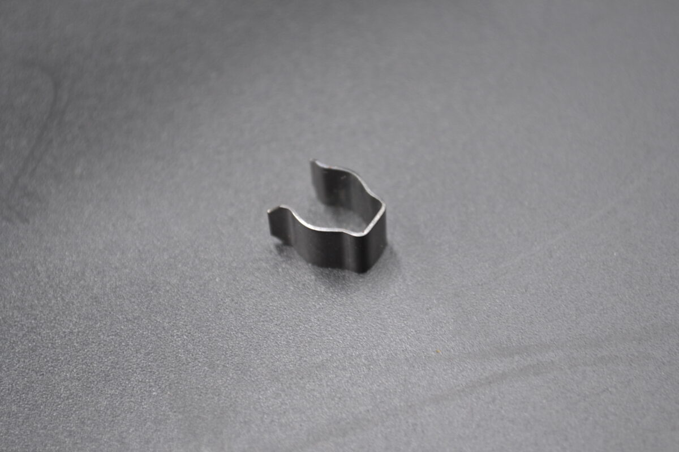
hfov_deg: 24.6
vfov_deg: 16.6
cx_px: 340
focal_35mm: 82
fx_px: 1556
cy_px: 226
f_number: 5.6
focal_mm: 55
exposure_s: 1/20
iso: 400
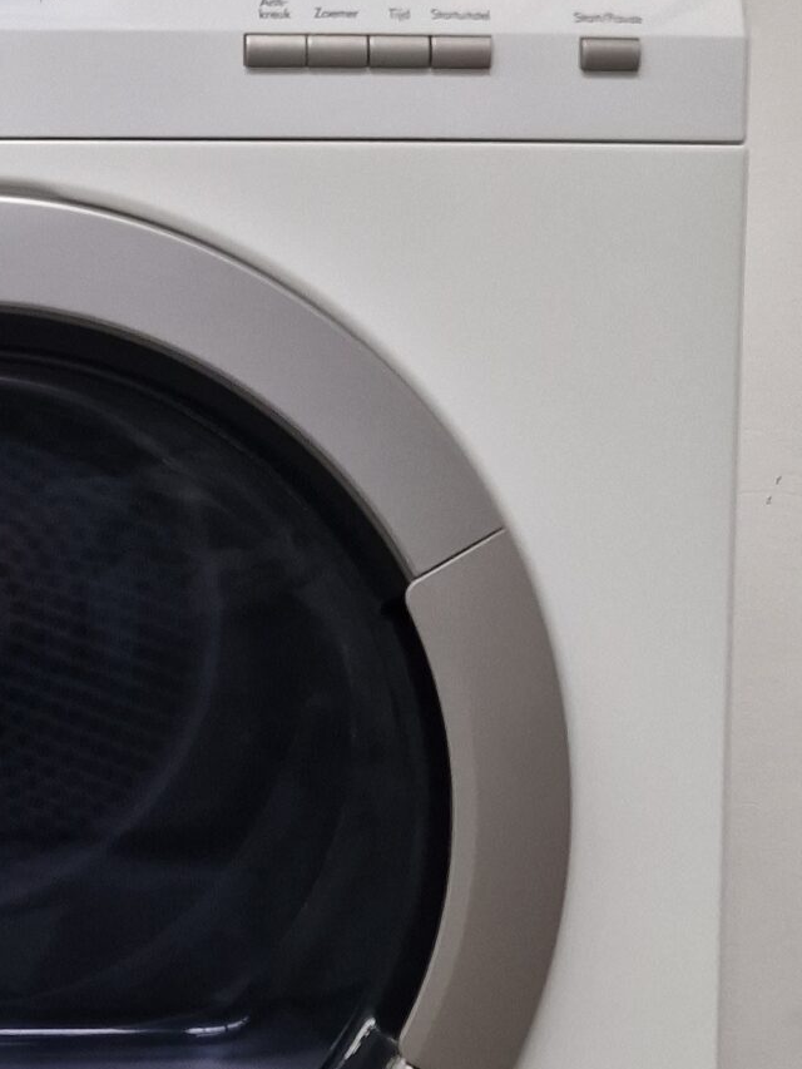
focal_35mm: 69
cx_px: -70
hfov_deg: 20.4
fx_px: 2131
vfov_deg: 28.1
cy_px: 667
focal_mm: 6.4
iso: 125
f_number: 1.8
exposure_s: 1/100
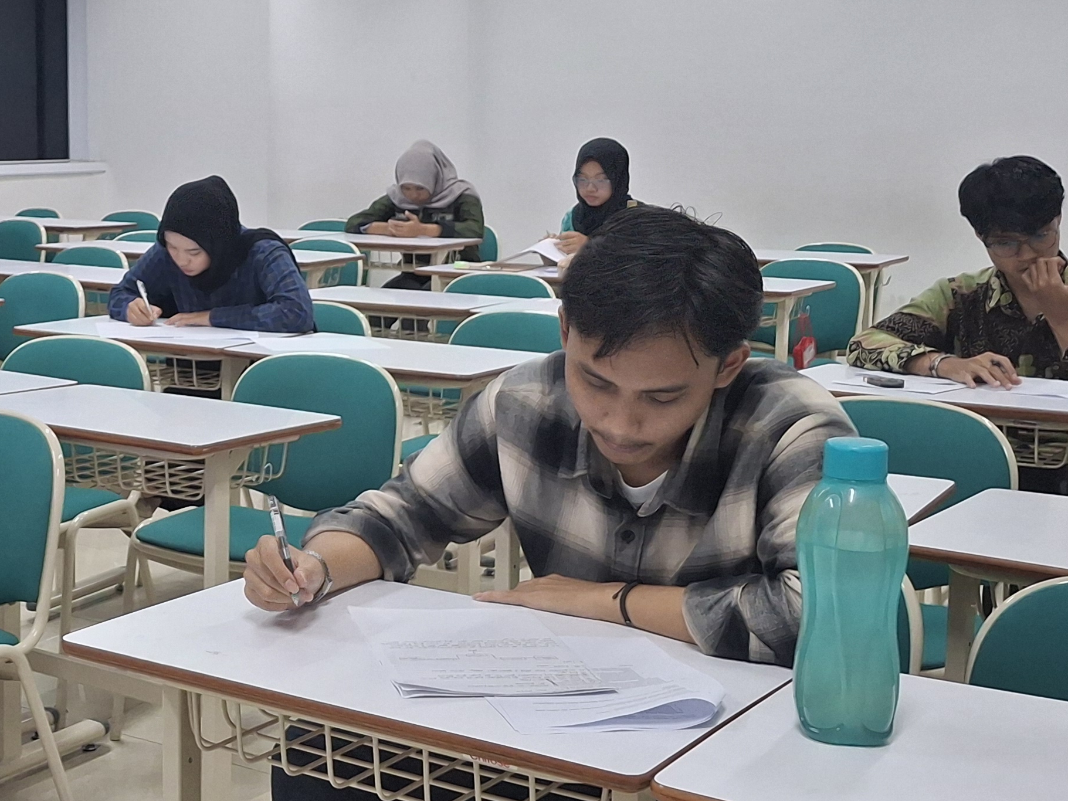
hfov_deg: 33.1
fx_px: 1728
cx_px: 170
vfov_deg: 26.0
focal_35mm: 56
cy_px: 283
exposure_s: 1/100
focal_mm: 4.69
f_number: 1.8
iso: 200
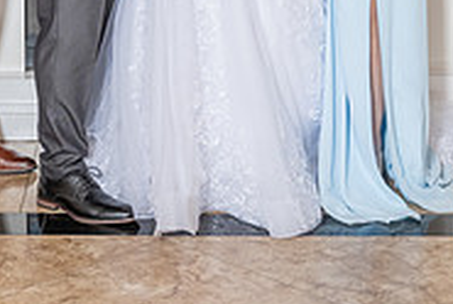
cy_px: -146
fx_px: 1500
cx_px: 140
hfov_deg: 17.1
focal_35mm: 119
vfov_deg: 11.1
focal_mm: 38
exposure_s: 1/160
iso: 640
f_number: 4.5
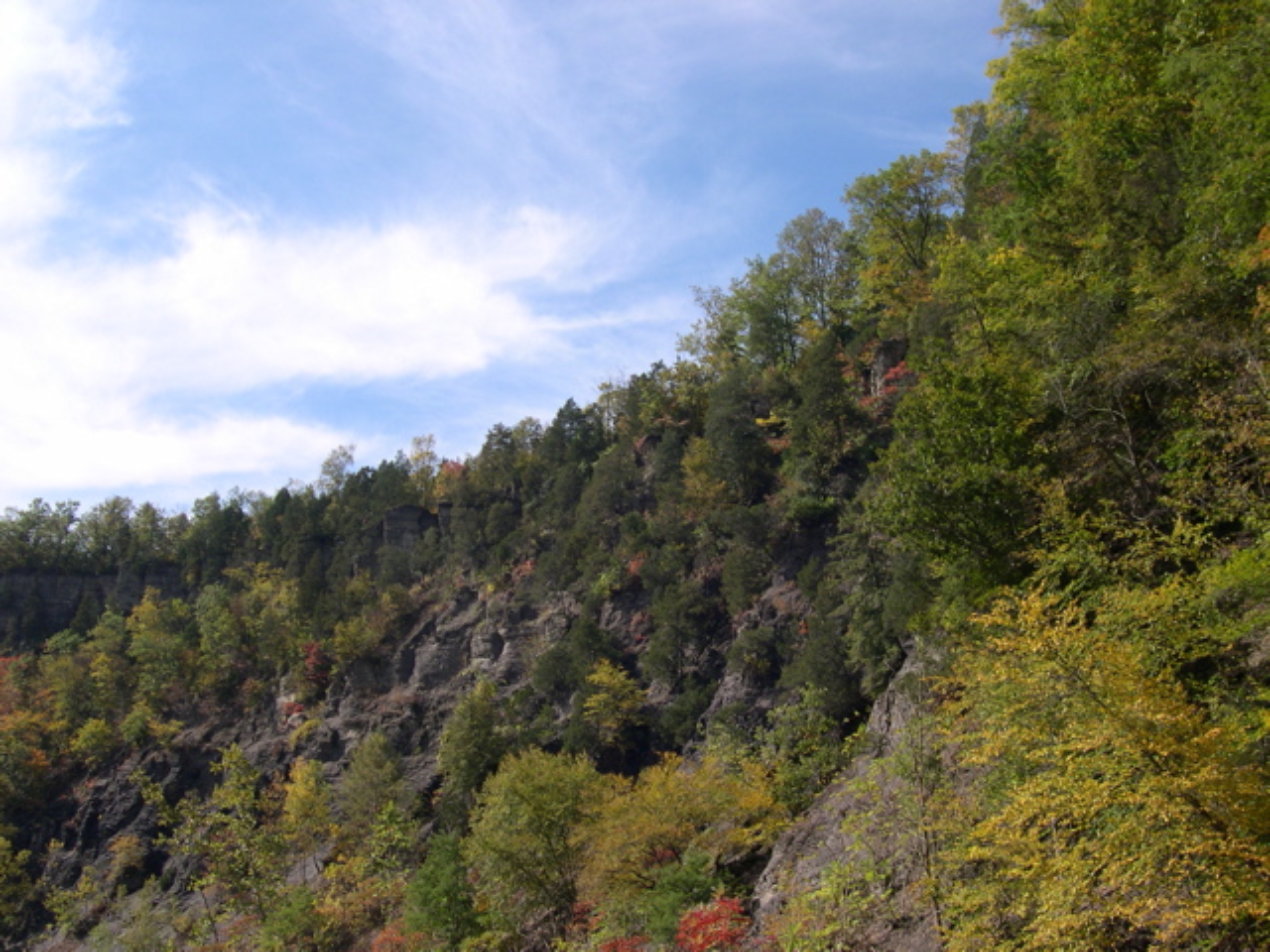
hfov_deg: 49.0
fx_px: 1394
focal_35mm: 38
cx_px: 635
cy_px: 476
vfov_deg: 37.7
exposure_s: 1/138
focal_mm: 8
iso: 100
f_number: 7.6
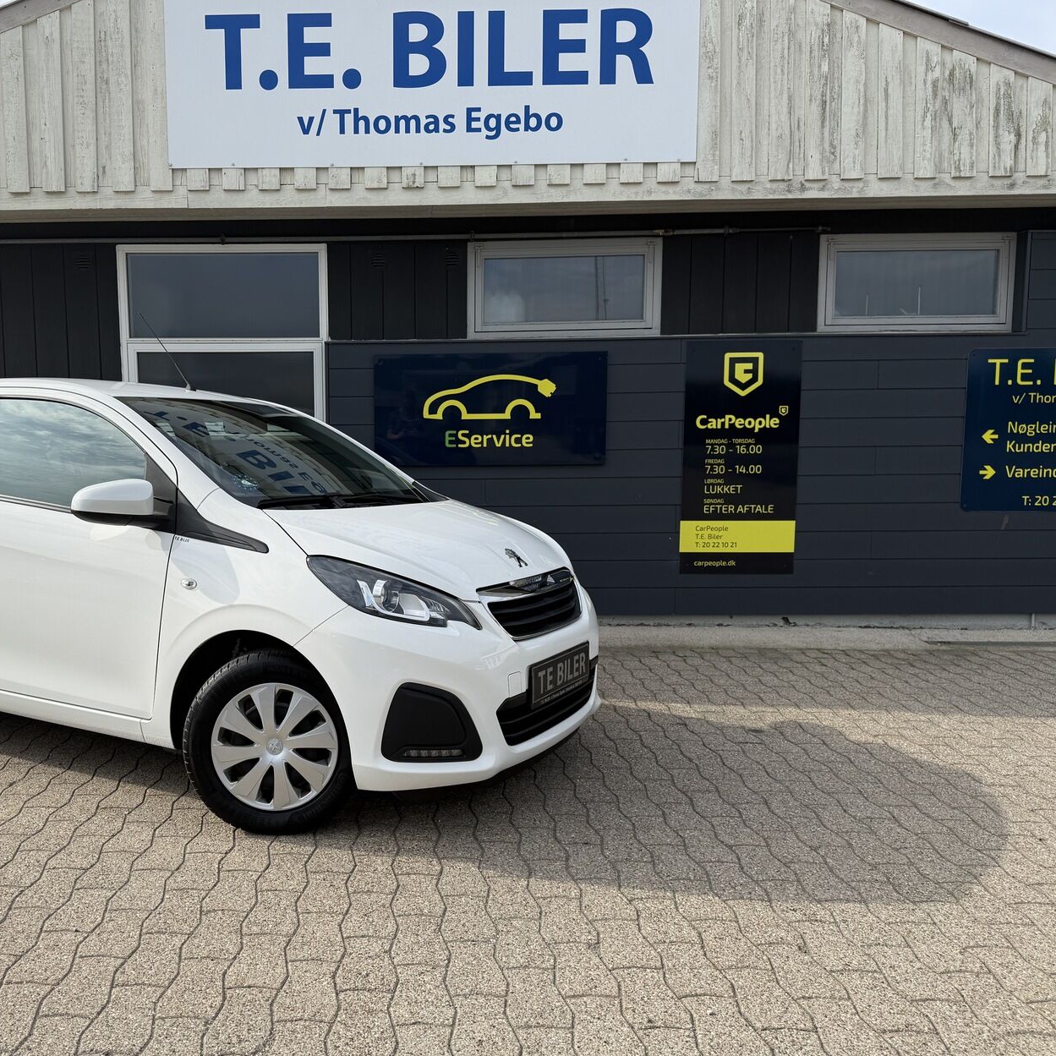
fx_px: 1001
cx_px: 376
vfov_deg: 55.6
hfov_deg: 54.8
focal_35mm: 29
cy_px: 529
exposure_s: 1/4167
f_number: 1.78
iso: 80
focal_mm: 6.76
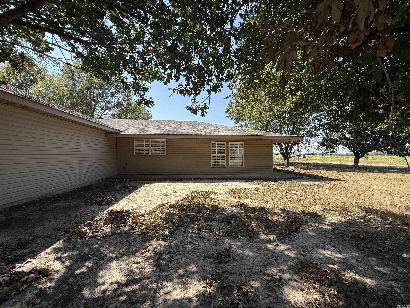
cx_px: 205
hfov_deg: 102.1
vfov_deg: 85.7
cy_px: 154
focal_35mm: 14
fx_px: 166
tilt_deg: +0.2
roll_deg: +0.5
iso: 50
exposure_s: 1/1167
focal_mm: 2.22
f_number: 2.2
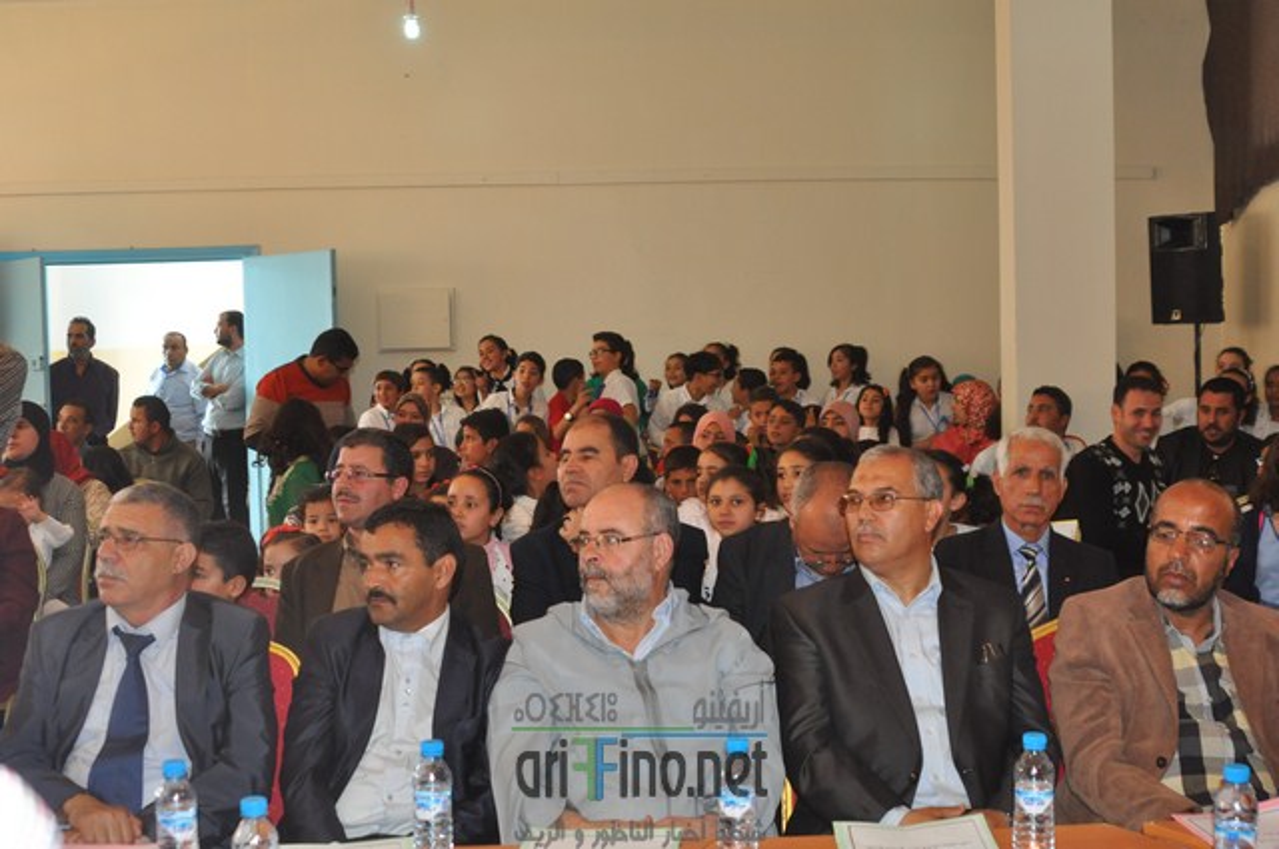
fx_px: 1490
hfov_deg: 46.5
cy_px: 424
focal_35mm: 42
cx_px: 640
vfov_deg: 31.8
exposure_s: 1/60
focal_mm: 28
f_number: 3.8
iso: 800
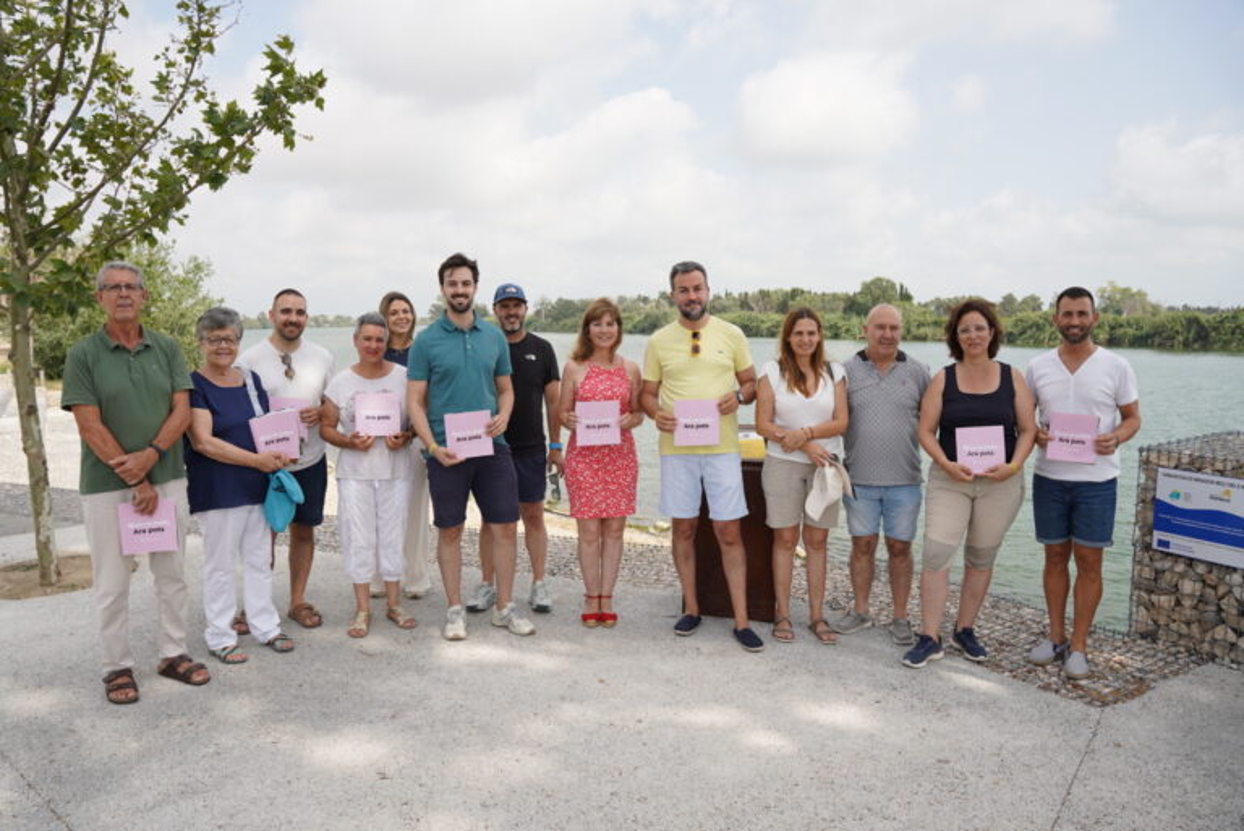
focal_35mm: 24
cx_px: 622
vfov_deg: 53.2
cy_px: 416
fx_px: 830
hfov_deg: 73.7
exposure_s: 1/800
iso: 125
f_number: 4
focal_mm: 24
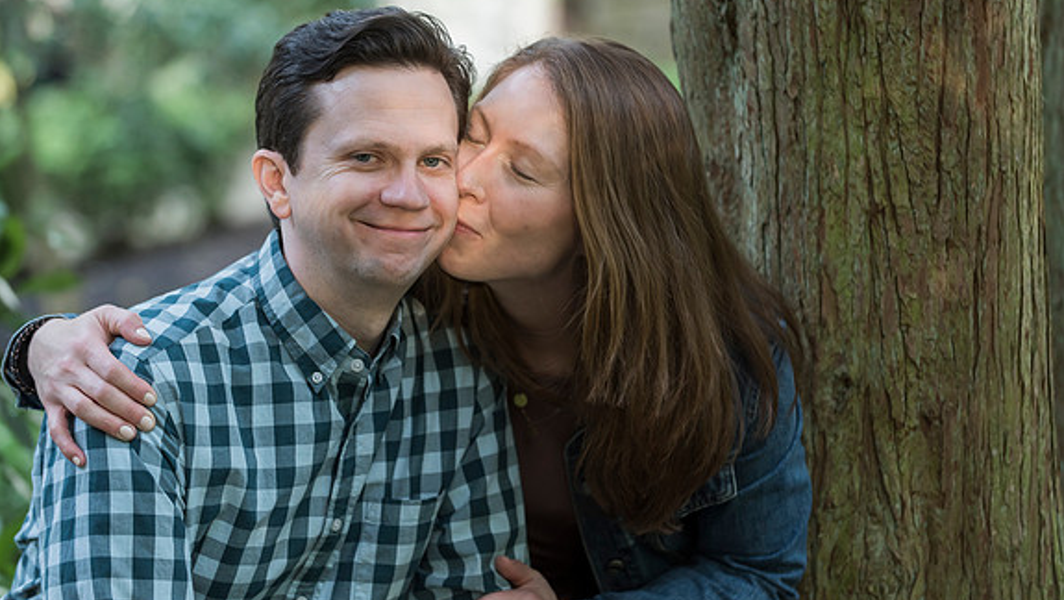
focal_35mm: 132
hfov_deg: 16.3
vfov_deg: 9.2
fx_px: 3726
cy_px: 271
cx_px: 531
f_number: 4
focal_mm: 125
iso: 800
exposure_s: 1/60
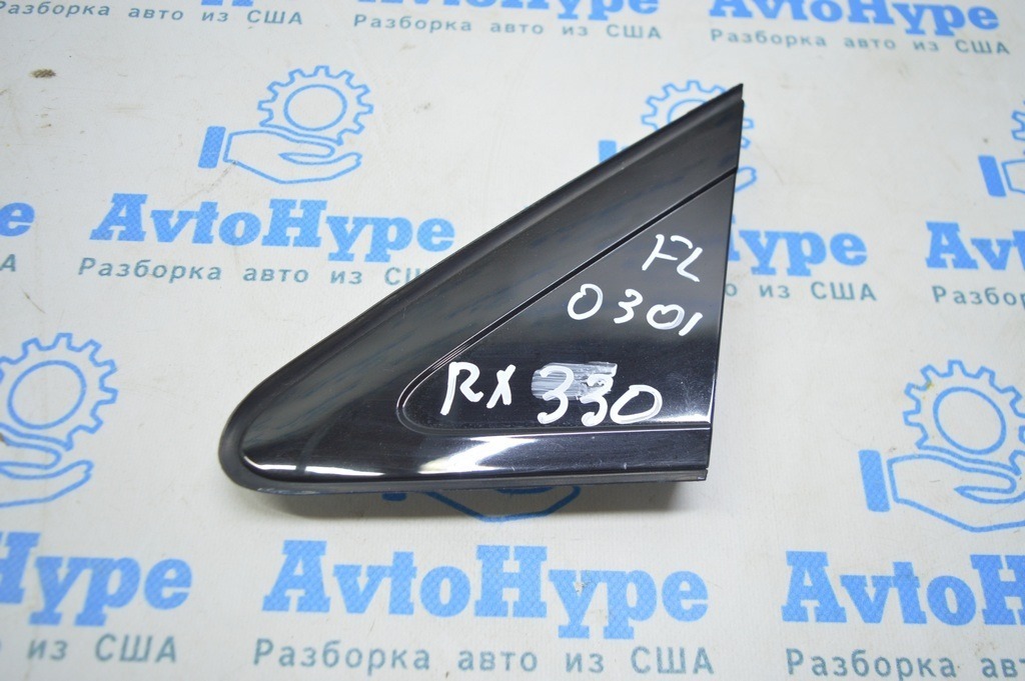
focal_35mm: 30
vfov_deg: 43.5
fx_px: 853
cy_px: 340
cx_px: 512
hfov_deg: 62.0
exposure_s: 1/40
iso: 400
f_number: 3.8
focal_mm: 20
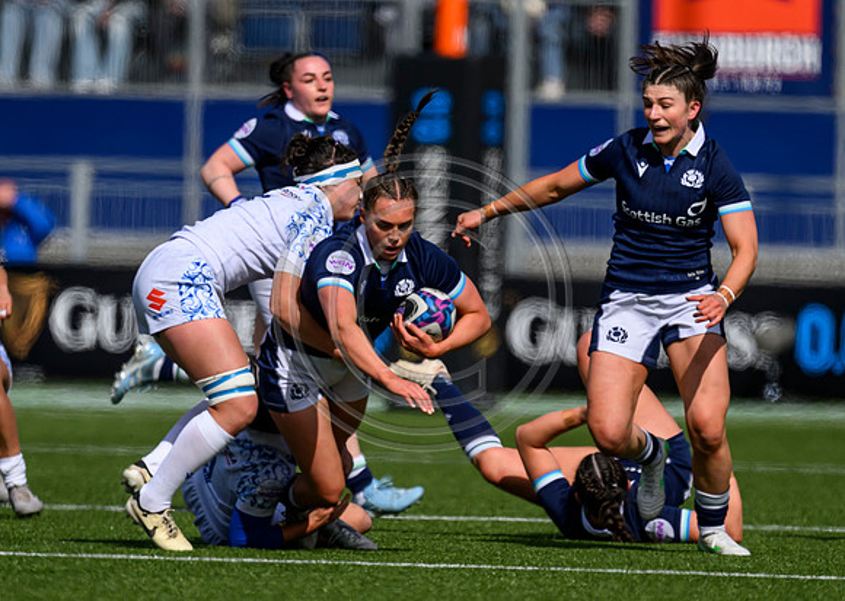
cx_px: 403
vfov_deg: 1.6
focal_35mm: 874
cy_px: 383
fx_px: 20957
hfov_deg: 2.3
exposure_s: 1/5000
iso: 250
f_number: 4
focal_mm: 560
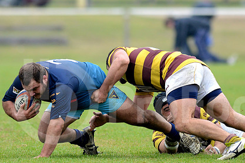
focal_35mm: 584
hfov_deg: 3.5
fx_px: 3974
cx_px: 156
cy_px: 103
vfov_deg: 2.4
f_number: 4
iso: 800
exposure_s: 1/800
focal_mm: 420
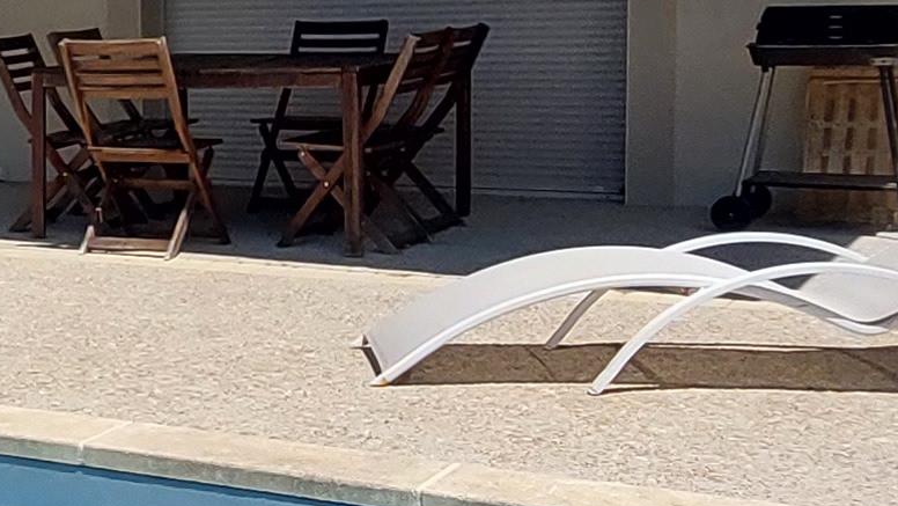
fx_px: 1739
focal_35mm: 73
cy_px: 162
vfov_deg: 16.5
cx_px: -231
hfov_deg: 25.4
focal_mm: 1.74
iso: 50
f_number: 2.2
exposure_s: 1/2308
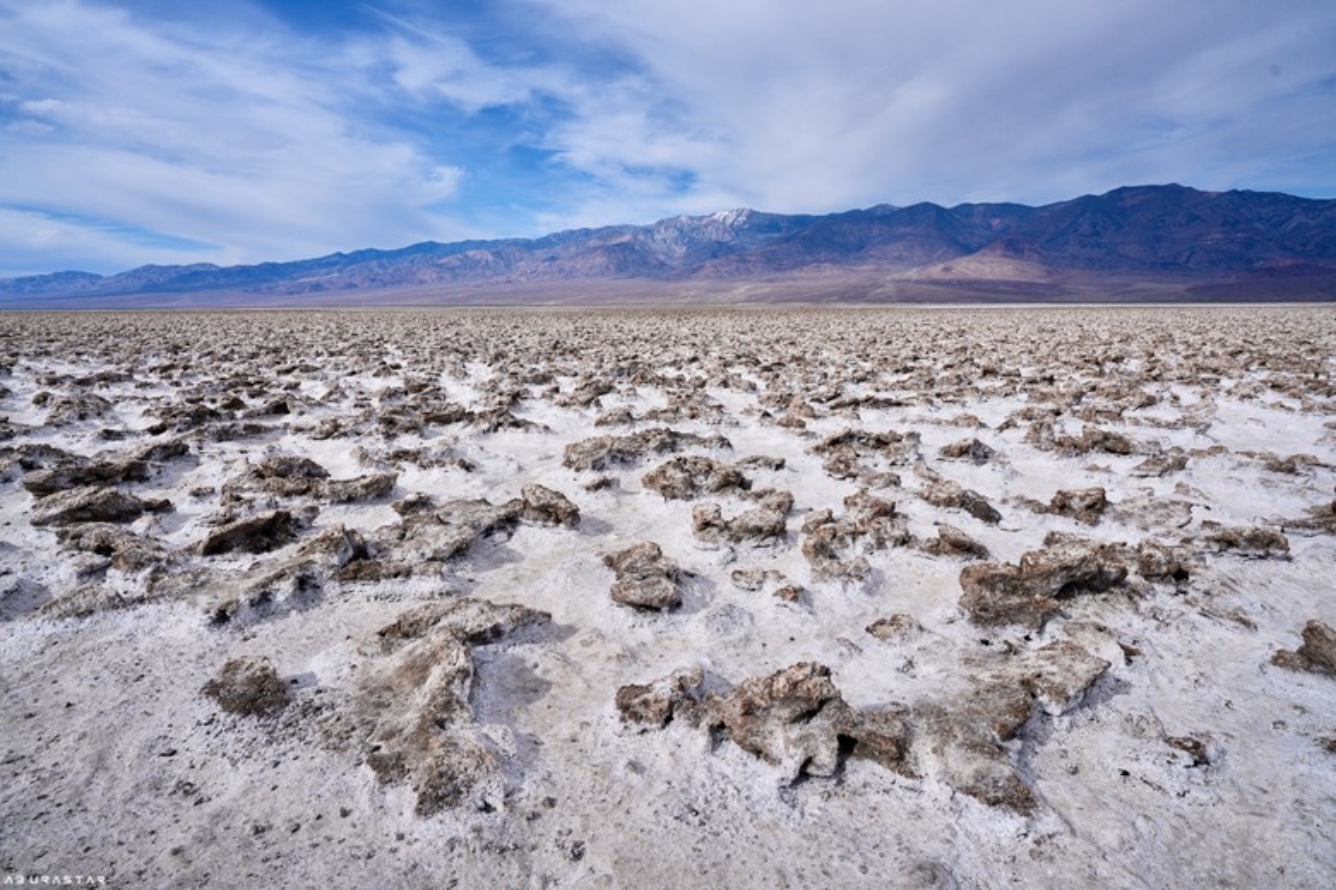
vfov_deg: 61.9
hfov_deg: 84.0
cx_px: 668
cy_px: 445
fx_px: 742
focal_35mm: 20
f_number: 8
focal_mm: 20
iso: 100
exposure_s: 1/1000
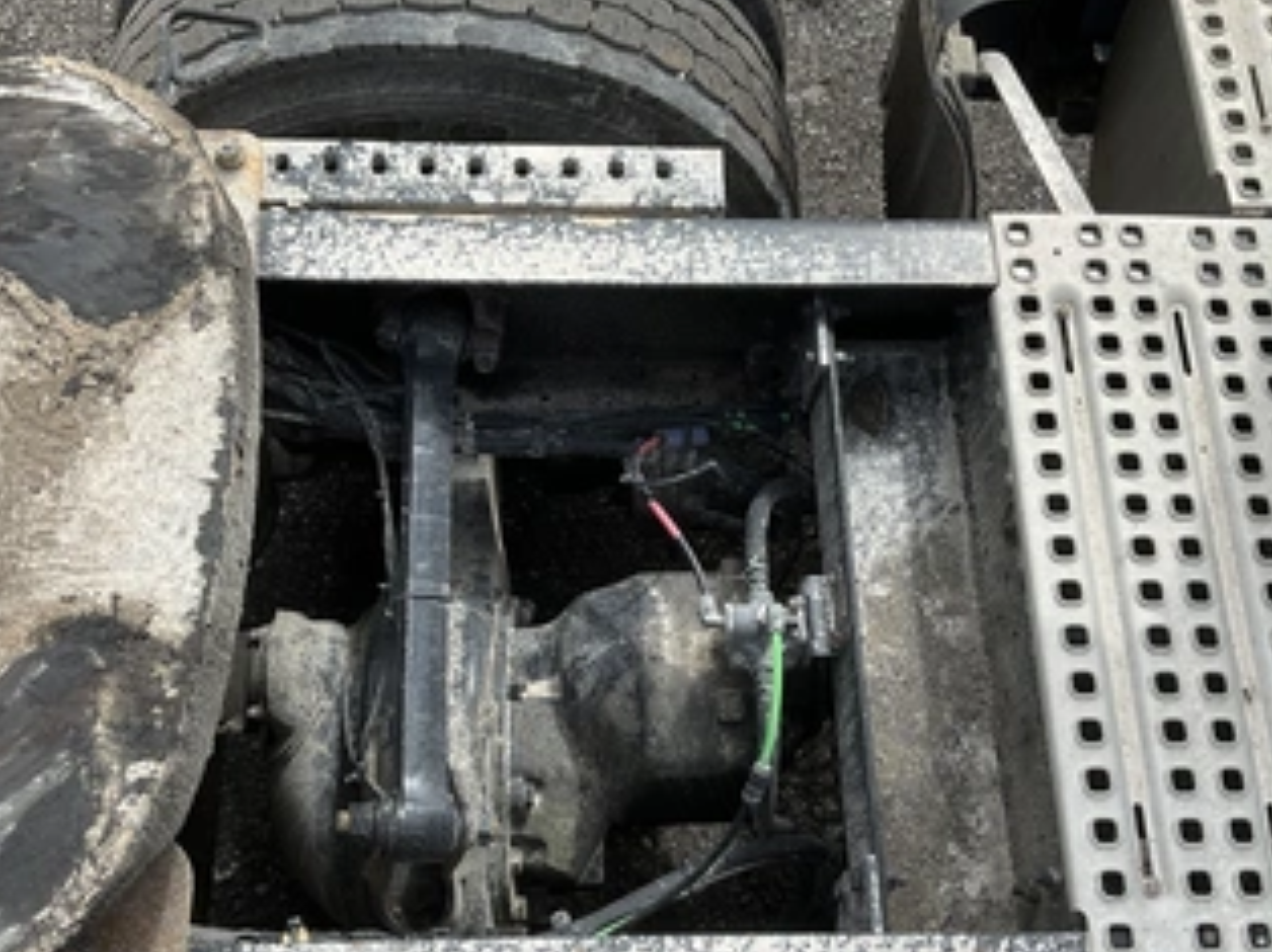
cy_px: 583
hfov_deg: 50.2
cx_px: 628
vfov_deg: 38.4
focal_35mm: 37
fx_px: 1359
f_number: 1.8
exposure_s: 1/1279
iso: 25
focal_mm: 3
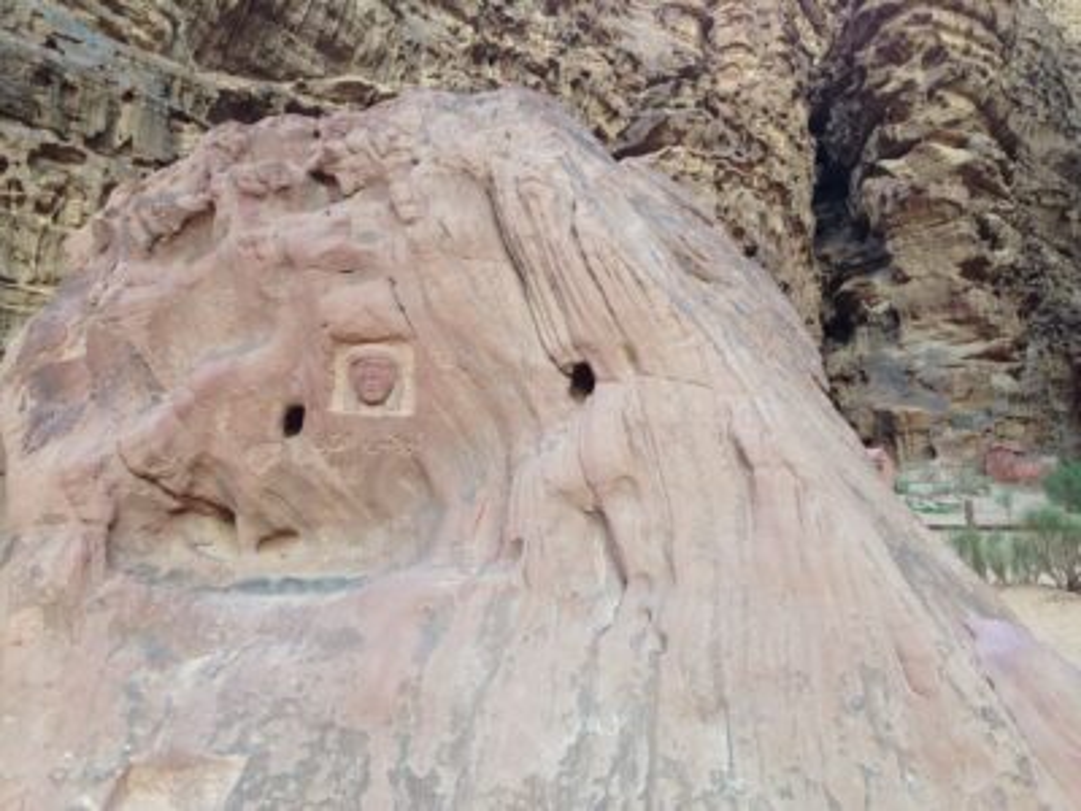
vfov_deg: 42.9
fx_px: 1031
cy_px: 406
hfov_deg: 55.4
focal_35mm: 33
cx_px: 540
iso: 80
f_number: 2.4
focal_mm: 4.12
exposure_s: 1/120
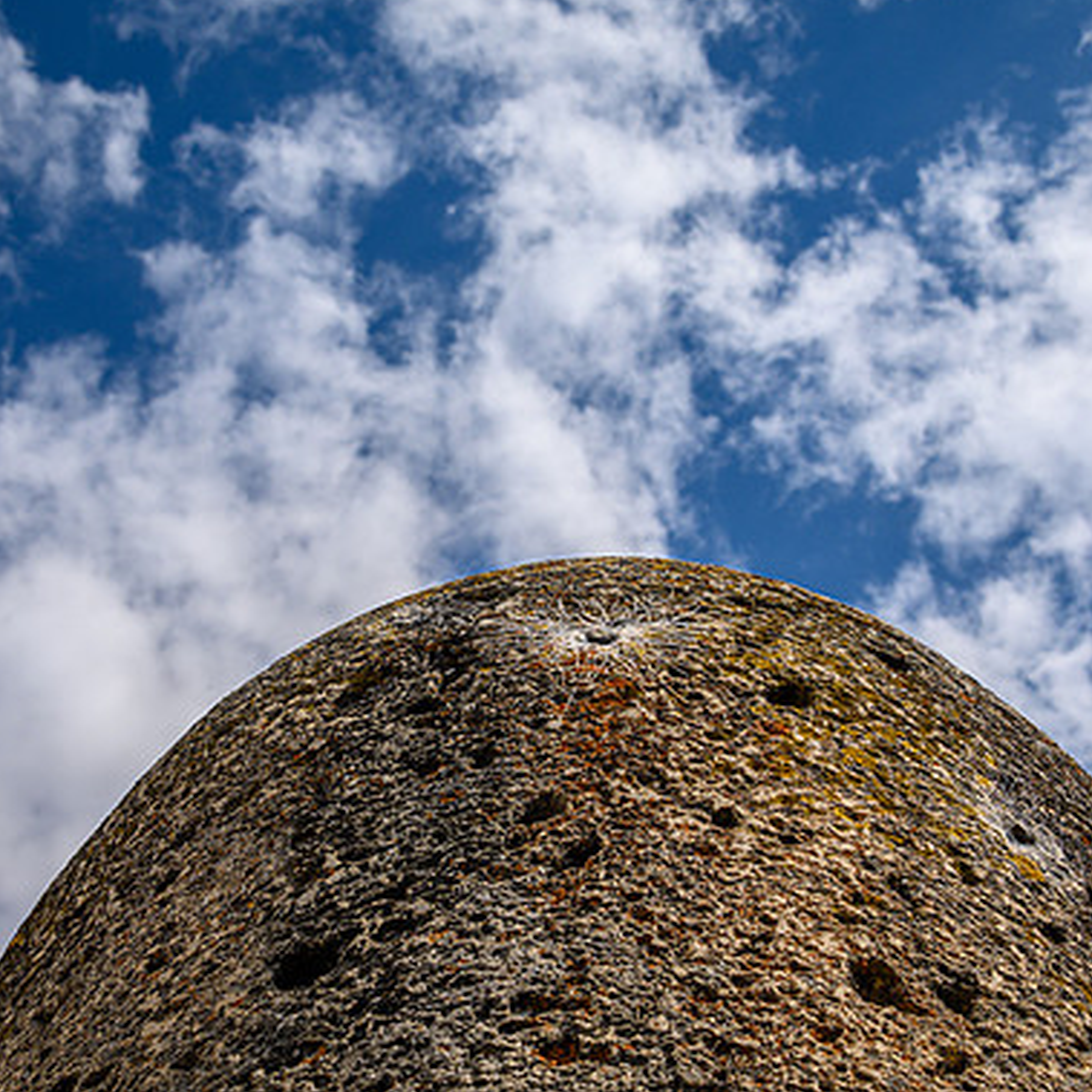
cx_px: 525
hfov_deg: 25.4
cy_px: 539
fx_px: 2427
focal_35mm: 68
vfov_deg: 25.4
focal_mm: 48
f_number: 13
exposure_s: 1/400
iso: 160
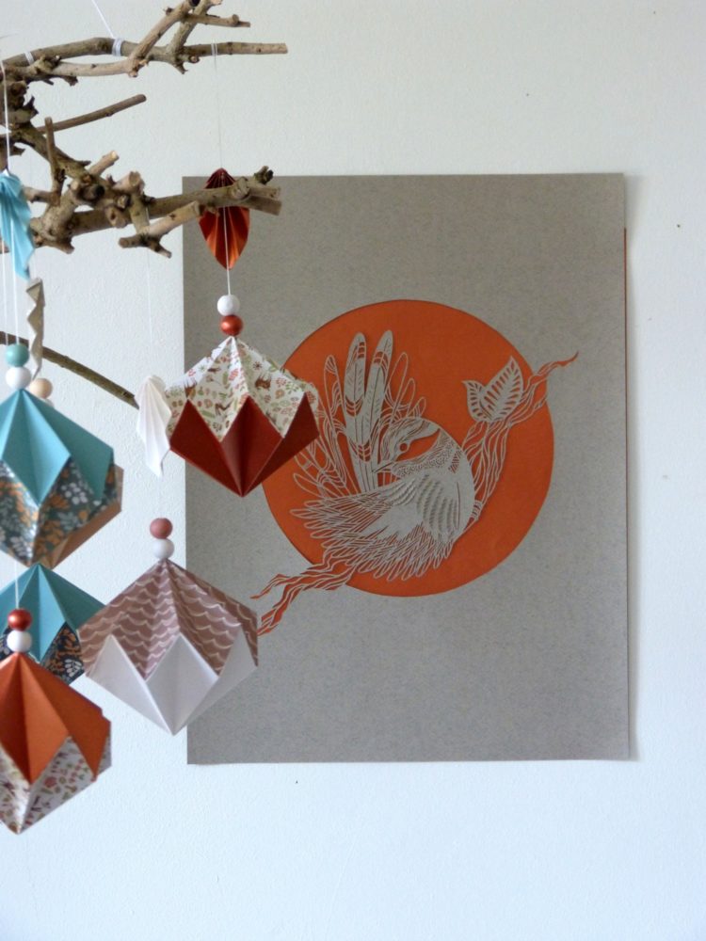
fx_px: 3263
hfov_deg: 12.3
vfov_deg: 16.4
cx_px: 353
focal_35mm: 120
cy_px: 470
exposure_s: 1/60
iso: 400
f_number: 3.5
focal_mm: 21.6
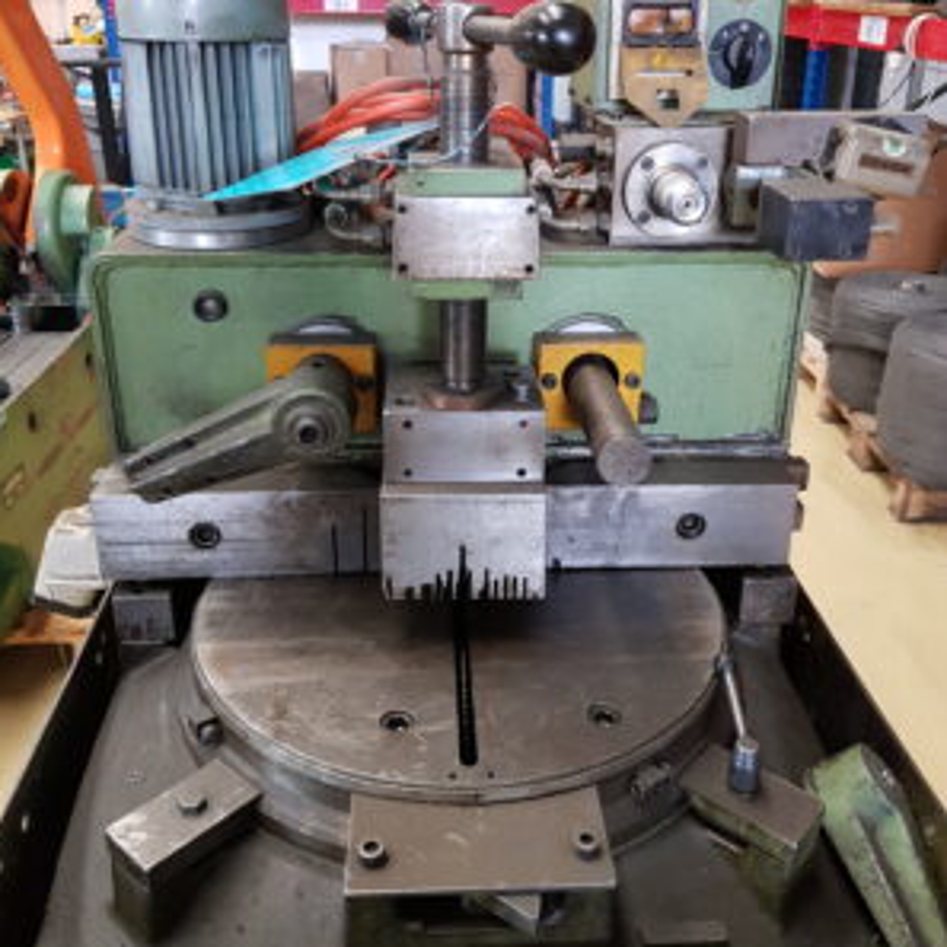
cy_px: 408
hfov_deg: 52.5
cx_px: 472
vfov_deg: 52.4
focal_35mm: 31
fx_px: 959
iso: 200
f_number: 1.7
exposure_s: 1/33
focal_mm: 4.2
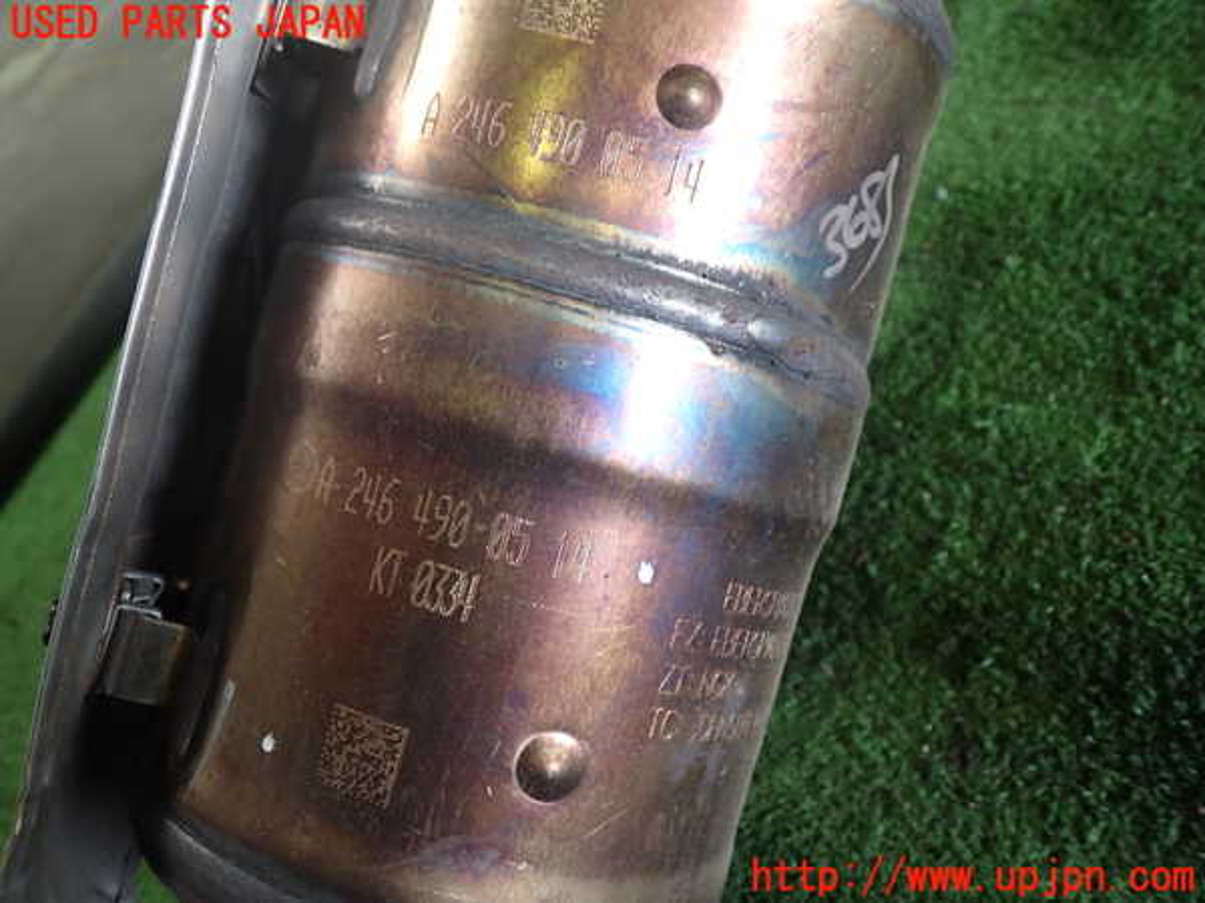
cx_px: 602
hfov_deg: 60.0
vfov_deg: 46.8
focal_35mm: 30
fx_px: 1044
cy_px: 452
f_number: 2.3
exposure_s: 1/50
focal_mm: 5.4
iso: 200
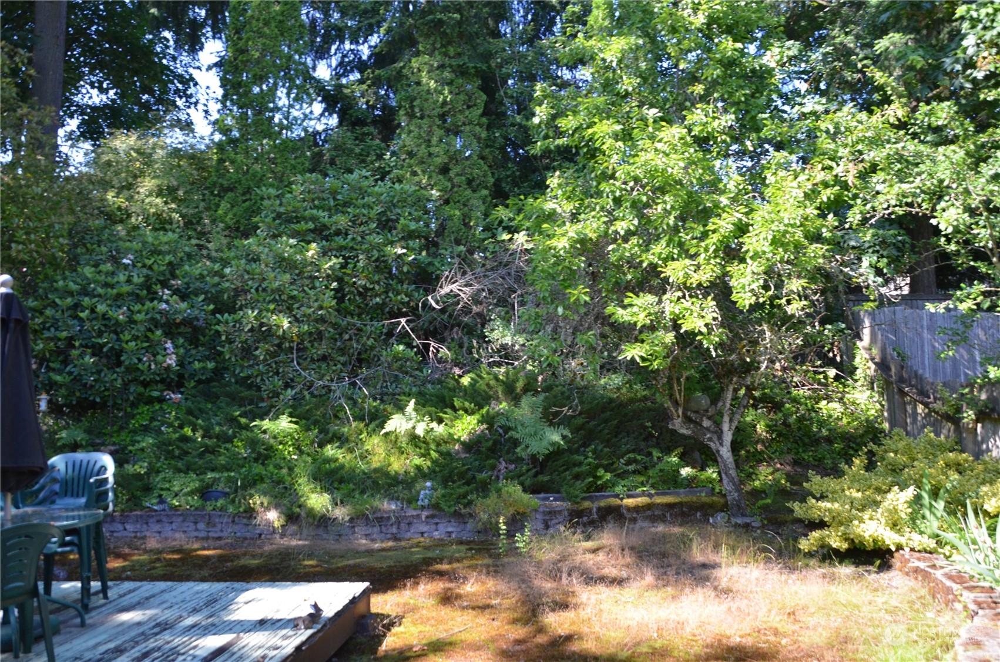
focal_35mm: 30
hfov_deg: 62.0
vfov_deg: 43.4
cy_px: 331
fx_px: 832
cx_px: 500
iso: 800
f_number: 3.5
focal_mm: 20
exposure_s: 1/1000
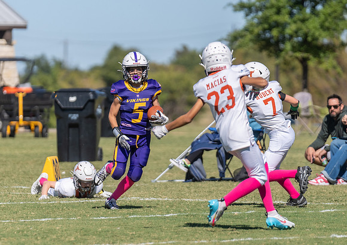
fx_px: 3914
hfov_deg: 5.1
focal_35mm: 398
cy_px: 157
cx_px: 166
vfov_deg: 3.6
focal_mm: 200
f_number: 2.8
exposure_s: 1/3200
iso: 100
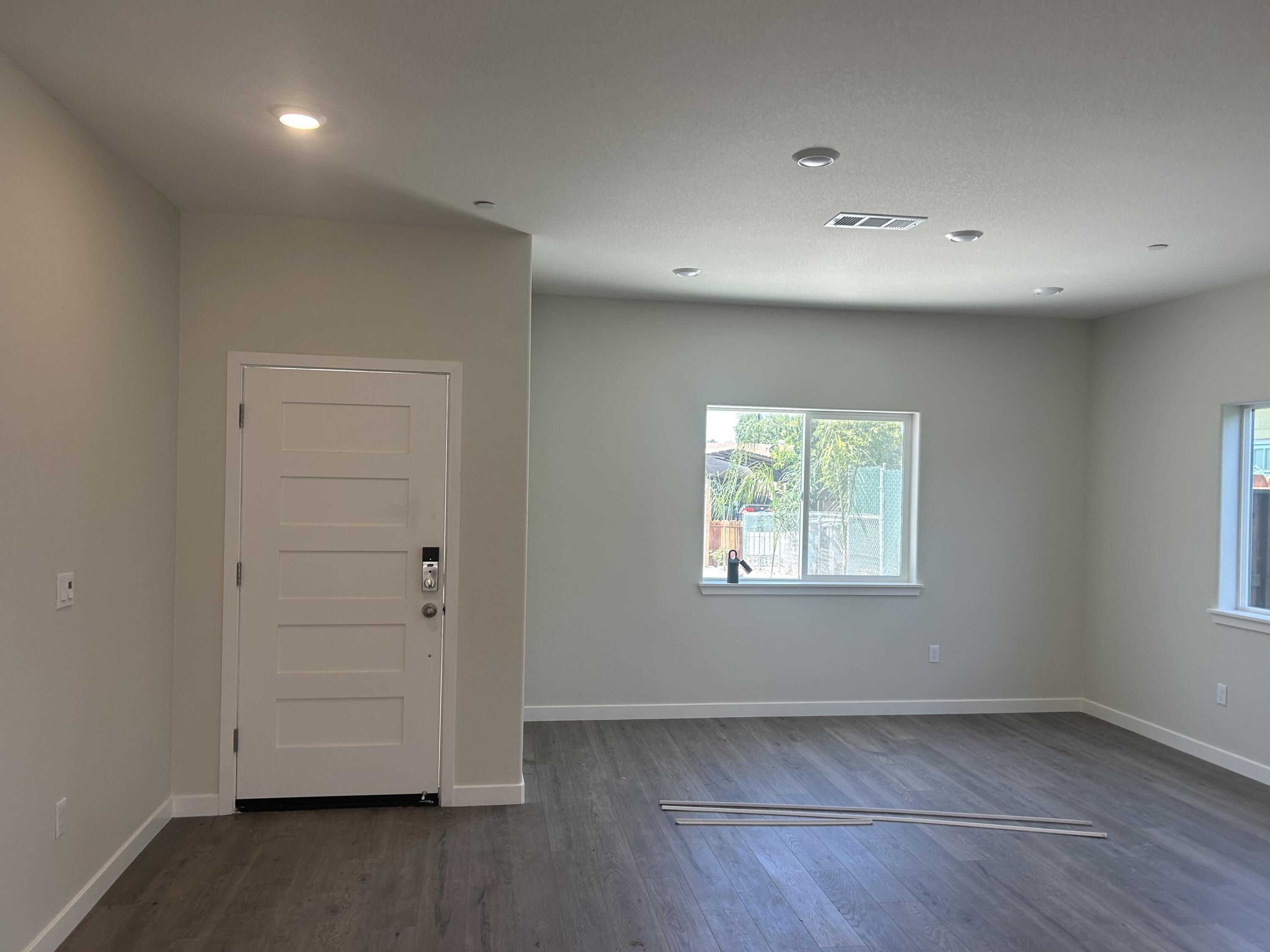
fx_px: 954
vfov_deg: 53.1
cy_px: 476
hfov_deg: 67.3
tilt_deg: -1.9
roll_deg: -2.9
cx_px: 635
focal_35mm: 26
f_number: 1.5
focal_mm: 5.7
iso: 50
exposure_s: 1/159
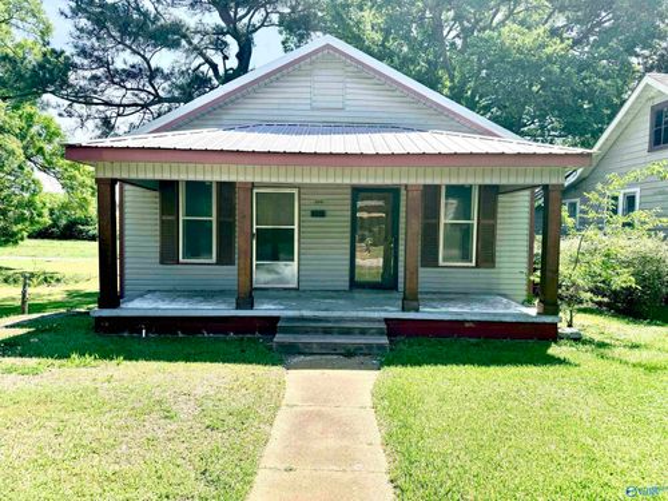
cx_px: 334
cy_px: 250
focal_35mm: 24
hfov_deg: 71.6
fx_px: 463
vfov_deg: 56.8
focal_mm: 6.76
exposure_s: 1/2907
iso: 100
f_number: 1.78
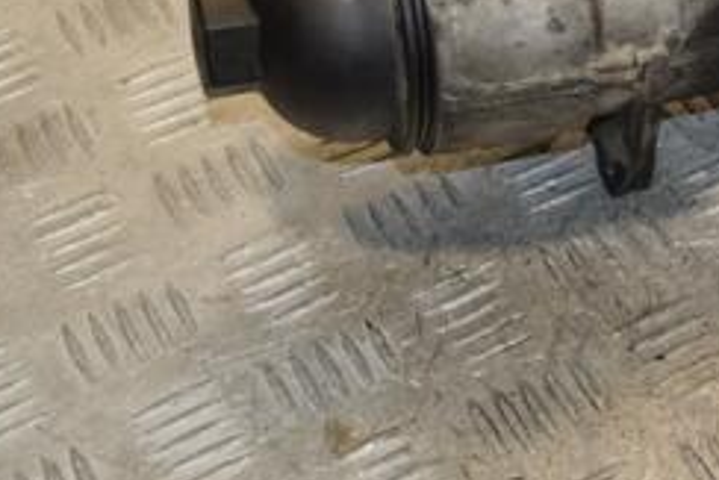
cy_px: 6
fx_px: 2582
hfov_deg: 15.4
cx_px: 799
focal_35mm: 129
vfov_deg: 10.5
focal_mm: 35
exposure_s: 1/200
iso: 800
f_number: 6.3
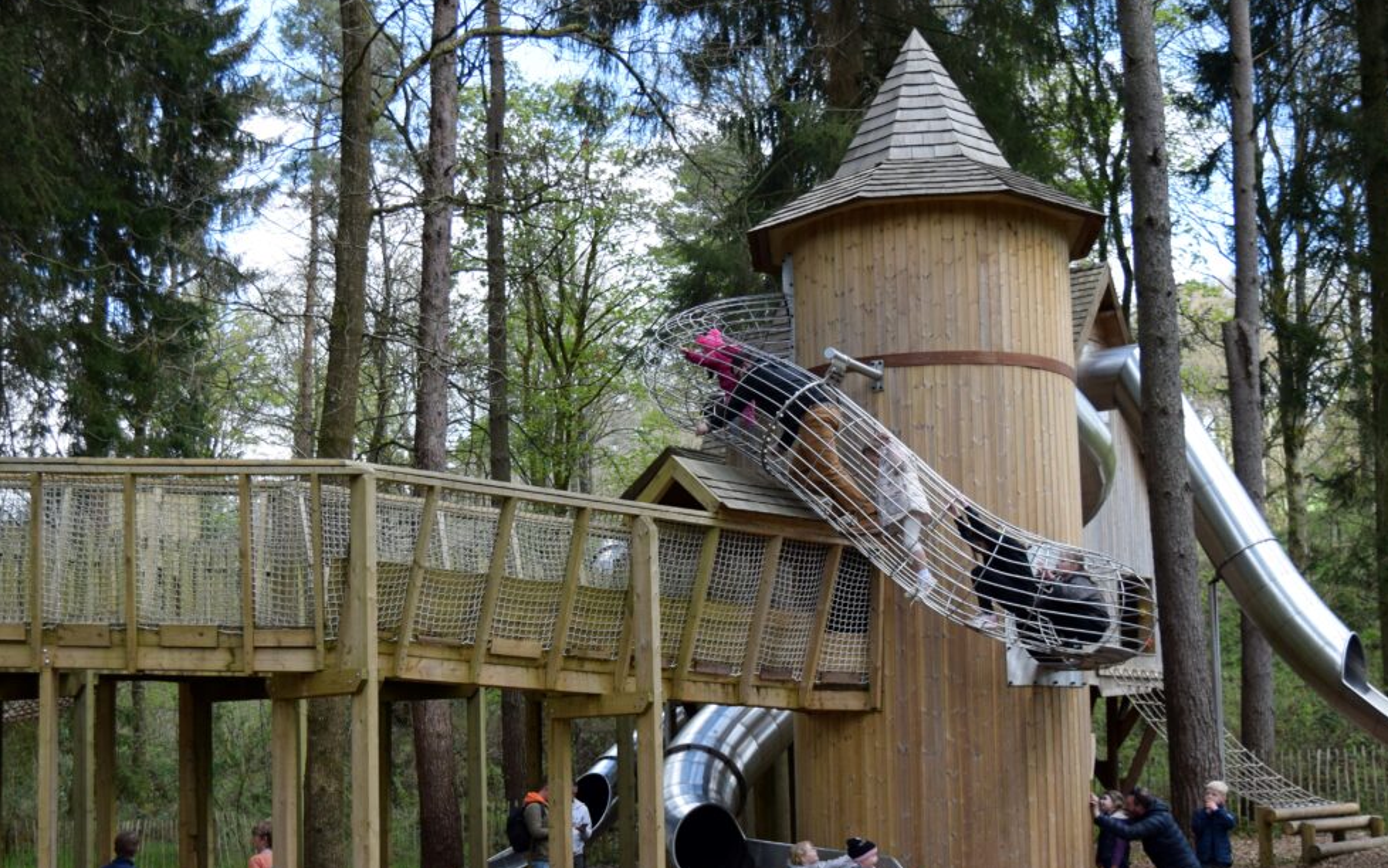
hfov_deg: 39.0
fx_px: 1958
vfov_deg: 24.9
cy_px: 570
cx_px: 612
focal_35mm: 52
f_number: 4
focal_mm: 23
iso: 640
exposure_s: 1/1000
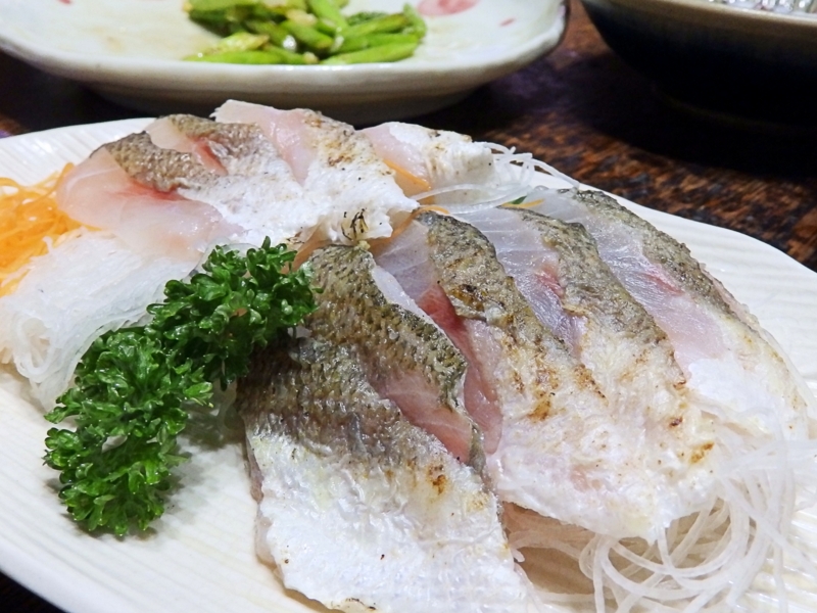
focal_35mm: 32
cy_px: 306
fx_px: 755
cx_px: 408
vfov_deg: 44.2
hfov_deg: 56.8
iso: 640
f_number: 3.7
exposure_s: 1/30
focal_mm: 5.7
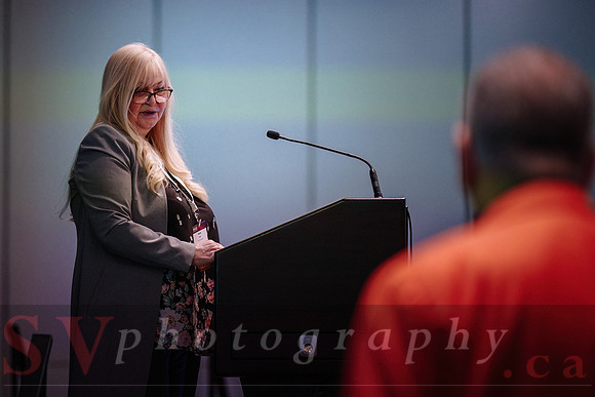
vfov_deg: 7.2
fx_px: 3174
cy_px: 174
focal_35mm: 192
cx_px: 261
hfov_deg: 10.7
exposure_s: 1/250
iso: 3200
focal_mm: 171
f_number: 2.8
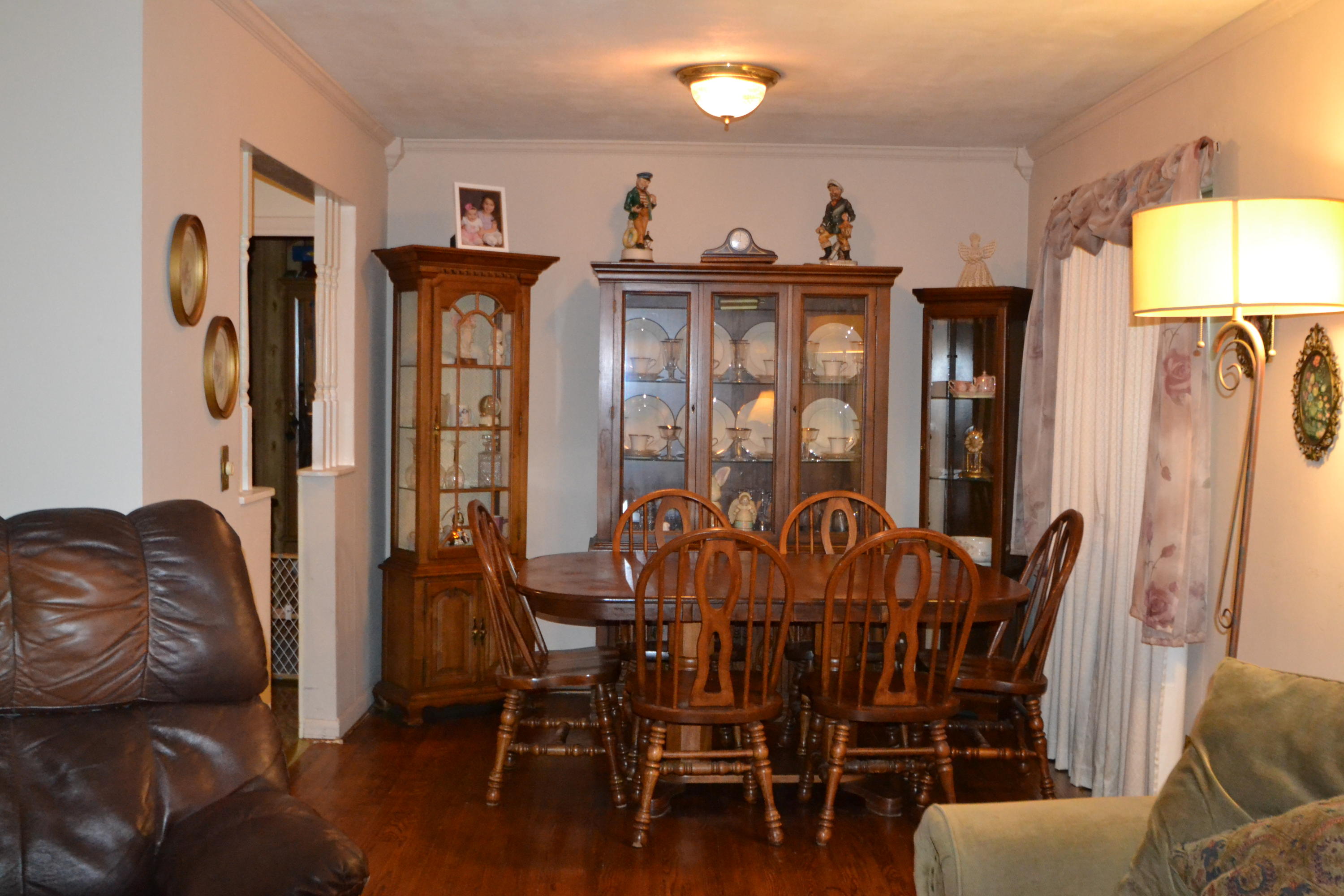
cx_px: 672
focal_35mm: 36
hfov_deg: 53.1
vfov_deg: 36.9
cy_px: 448
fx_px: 1344
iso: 3200
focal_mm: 24
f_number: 4.5
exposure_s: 1/60
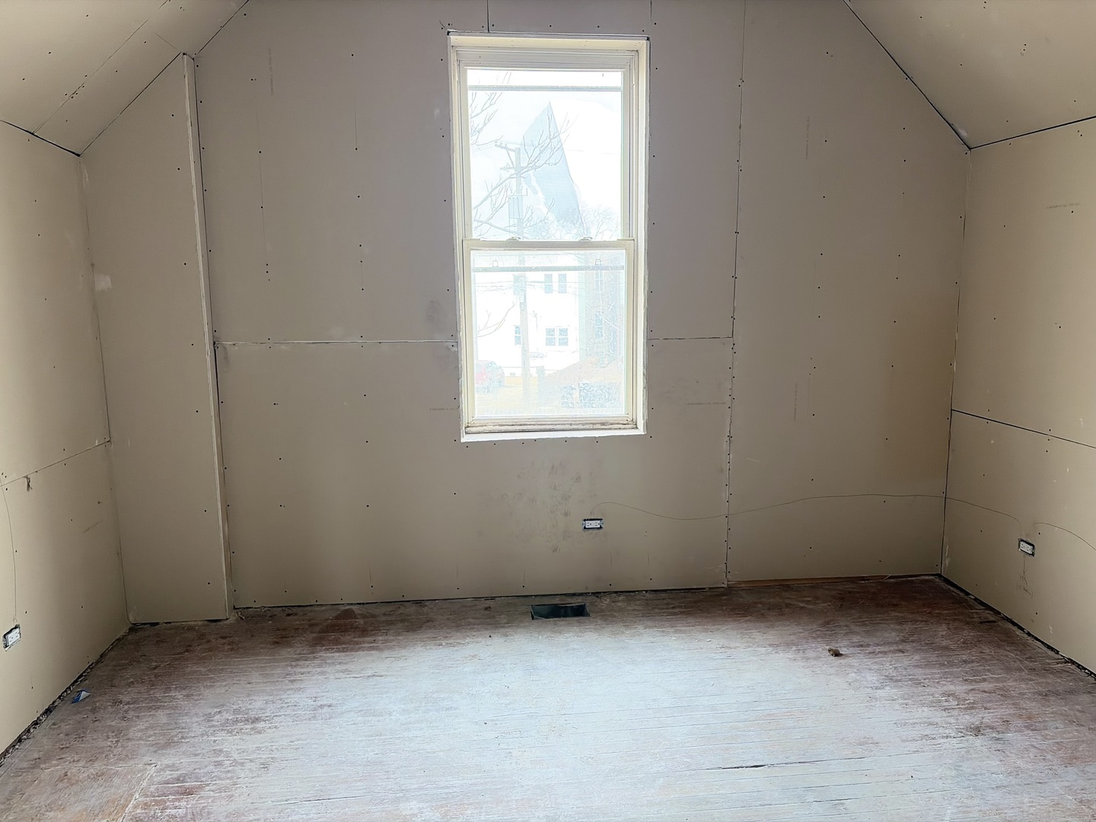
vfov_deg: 53.1
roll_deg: +0.3
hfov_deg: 67.3
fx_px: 823
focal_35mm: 26
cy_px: 411
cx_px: 548
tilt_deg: -7.9
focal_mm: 5.96
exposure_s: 1/119
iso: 125
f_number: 1.6
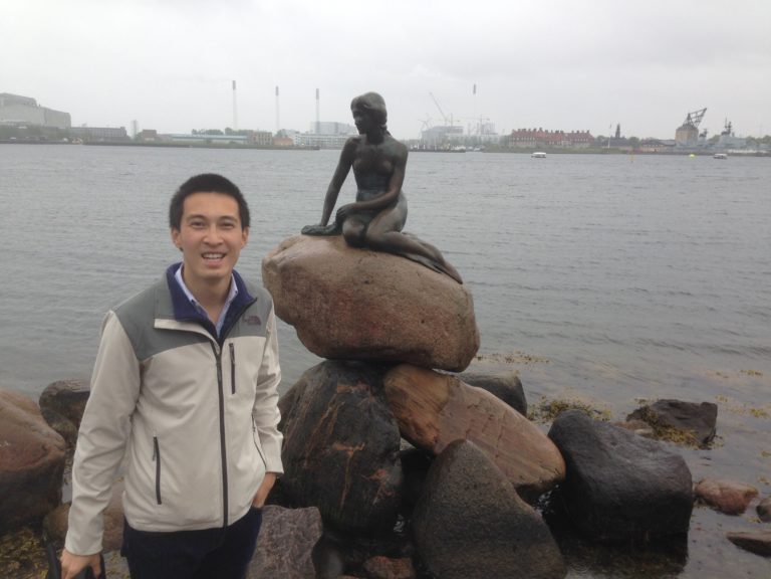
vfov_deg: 42.9
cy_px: 290
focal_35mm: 33
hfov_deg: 55.4
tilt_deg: -11.5
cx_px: 386
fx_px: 735
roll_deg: -1.5
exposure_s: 1/120
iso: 50
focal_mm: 4.12
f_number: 2.4
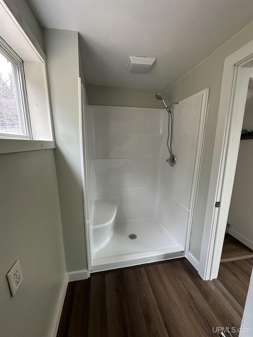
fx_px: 136
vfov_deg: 102.1
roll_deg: -0.8
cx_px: 126
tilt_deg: -9.9
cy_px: 168
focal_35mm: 14
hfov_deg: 85.7
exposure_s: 1/60
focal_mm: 2.22
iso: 200
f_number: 2.2
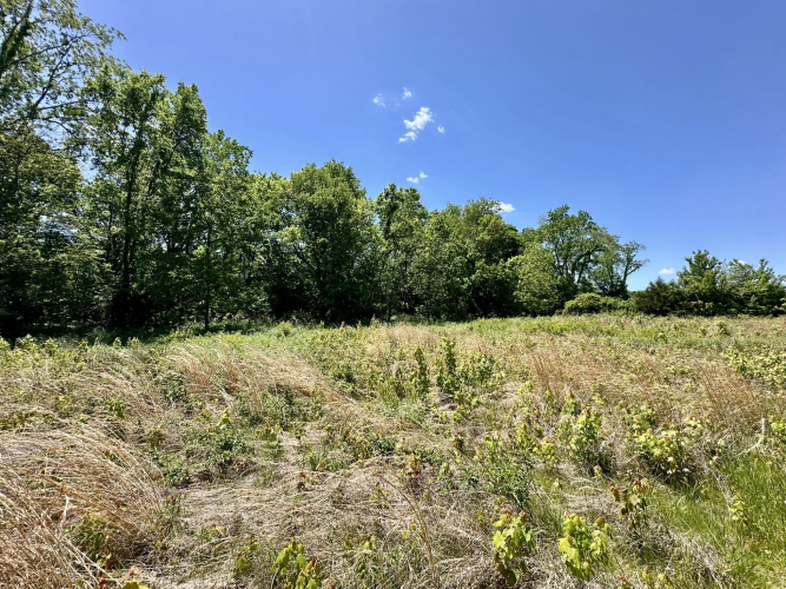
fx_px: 318
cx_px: 393
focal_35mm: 14
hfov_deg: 102.1
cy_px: 294
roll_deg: -0.4
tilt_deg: +5.2
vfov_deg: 85.7
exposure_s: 1/1092
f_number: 2.2
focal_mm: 2.22
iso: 40
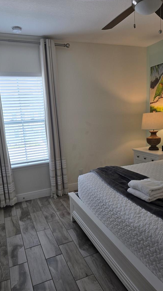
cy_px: 149
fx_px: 200
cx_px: 83
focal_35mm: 26
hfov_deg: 44.4
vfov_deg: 71.9
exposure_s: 1/120
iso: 64
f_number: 1.7
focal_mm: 6.3
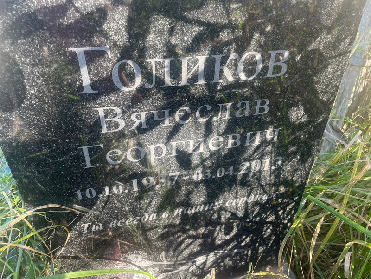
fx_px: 279
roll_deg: -1.3
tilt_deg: -33.8
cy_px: 140
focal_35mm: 26
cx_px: 186
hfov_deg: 67.3
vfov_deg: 53.1
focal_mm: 4.2
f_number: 1.6
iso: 40
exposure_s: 1/121
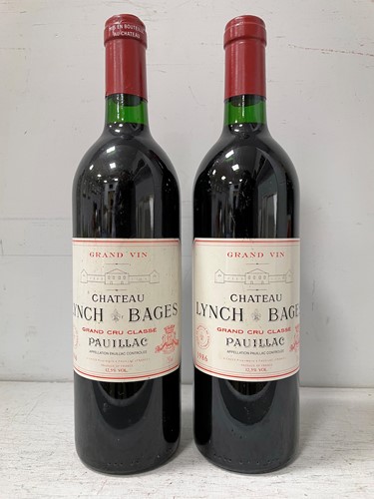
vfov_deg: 67.3
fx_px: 375
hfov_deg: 53.1
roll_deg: +0.1
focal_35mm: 26
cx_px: 187
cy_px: 250
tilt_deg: -1.6
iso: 100
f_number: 1.6
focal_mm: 4.2
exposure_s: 1/50
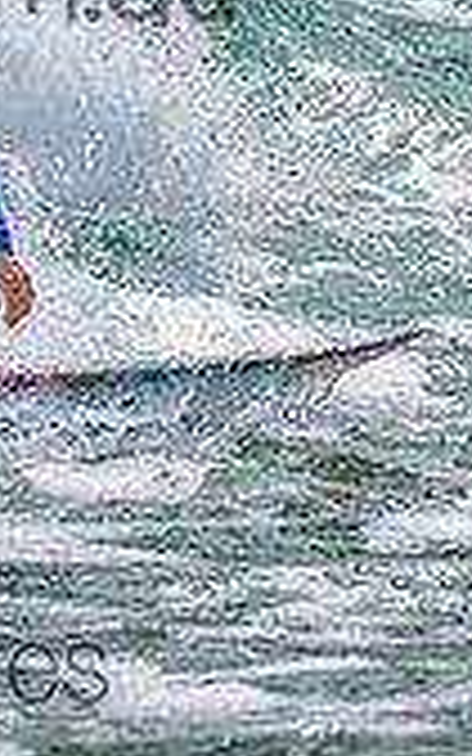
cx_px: 55
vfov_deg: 1.0
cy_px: 77
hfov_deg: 0.6
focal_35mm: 2152
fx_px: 44292
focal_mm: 500
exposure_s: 1/2000
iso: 125
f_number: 5.6
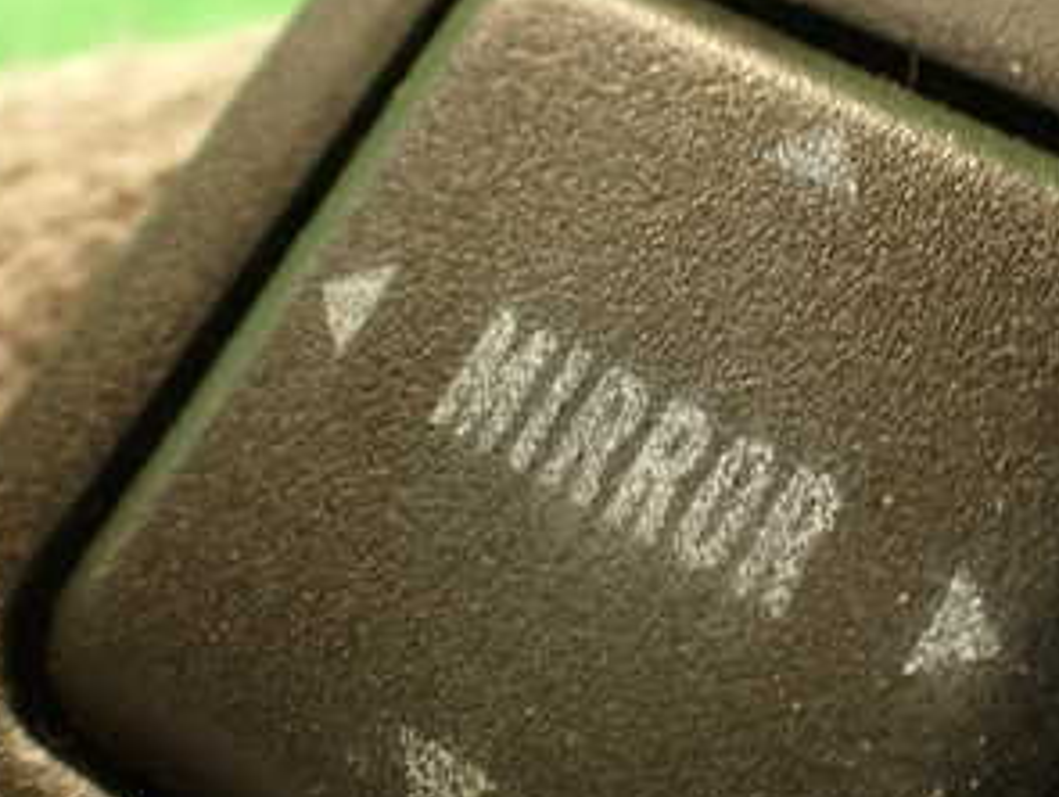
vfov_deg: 22.6
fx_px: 1991
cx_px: 736
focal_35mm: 65
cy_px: 305
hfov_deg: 29.5
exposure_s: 1/30
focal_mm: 5.79
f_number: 2.4
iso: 320
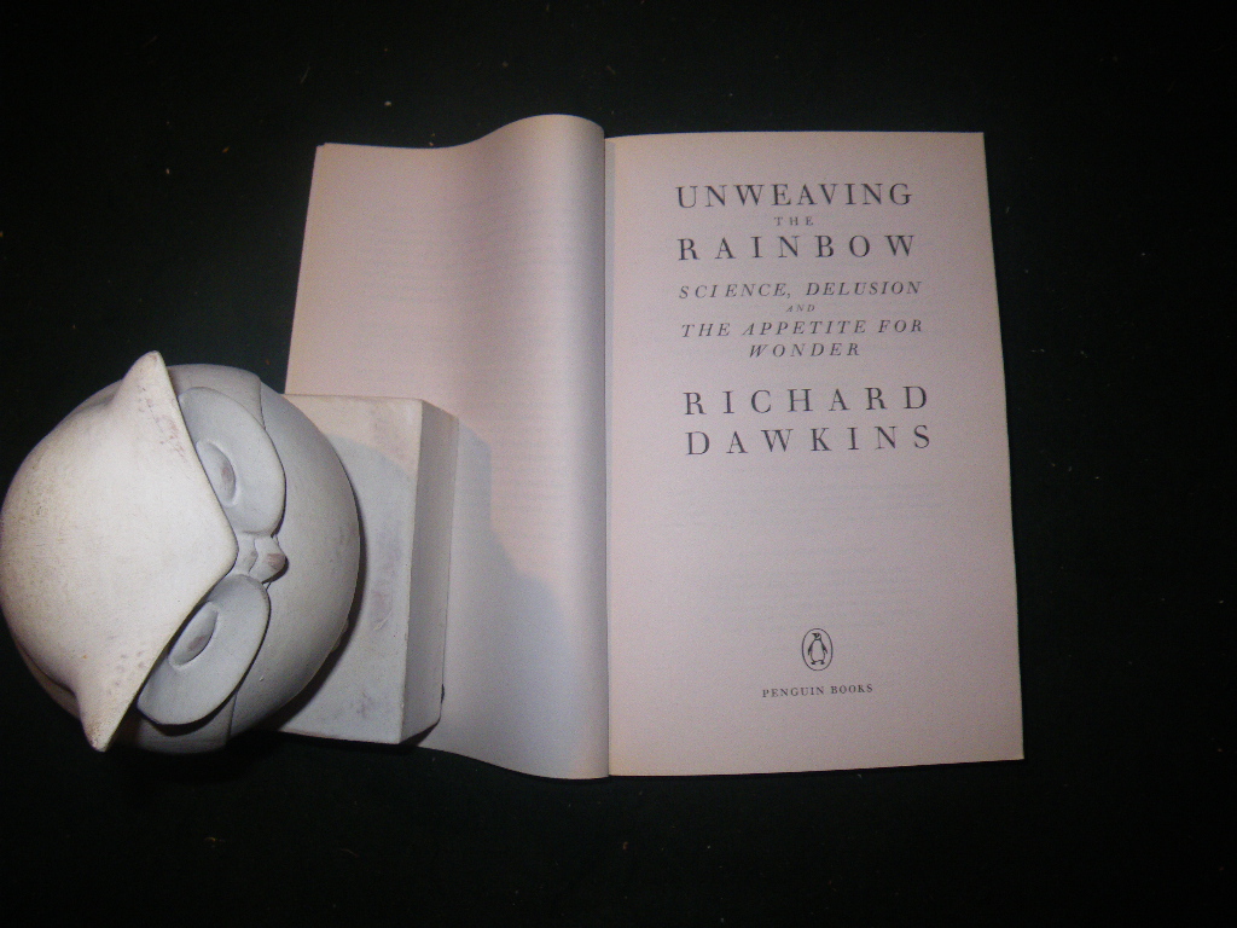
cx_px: 618
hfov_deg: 63.4
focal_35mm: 28
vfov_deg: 49.7
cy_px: 464
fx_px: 1001
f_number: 4.2
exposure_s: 1/50
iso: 200
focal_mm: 5
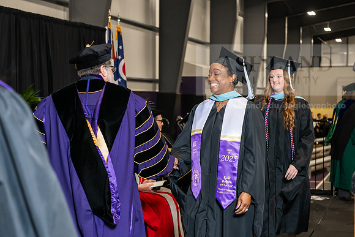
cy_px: 118
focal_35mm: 66
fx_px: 651
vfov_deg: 20.6
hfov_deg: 30.5
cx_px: 178
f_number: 5
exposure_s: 1/200
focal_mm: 66
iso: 2000
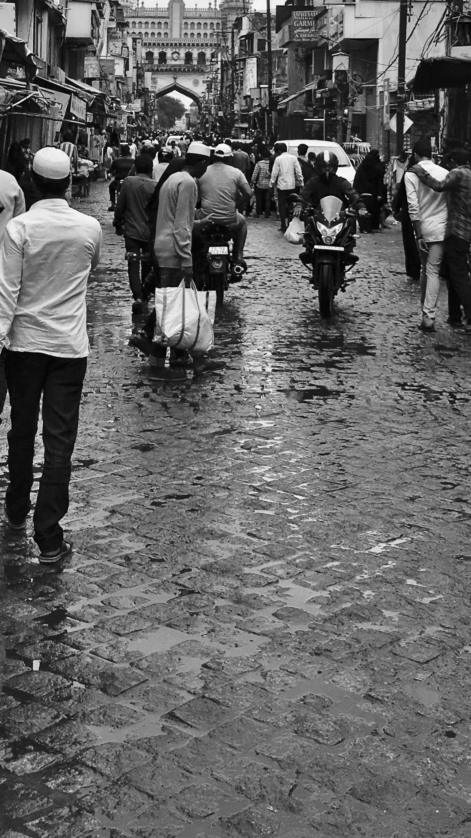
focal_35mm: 59
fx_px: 1311
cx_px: 168
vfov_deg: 33.8
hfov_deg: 20.3
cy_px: 109
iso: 25
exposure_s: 1/1570
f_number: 2.2
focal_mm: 4.15
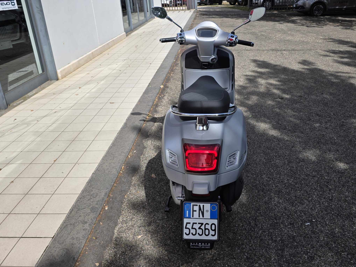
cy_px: 104
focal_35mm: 29
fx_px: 298
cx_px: 196
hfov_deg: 61.5
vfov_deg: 47.9
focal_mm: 6.3
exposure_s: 1/6150
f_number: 1.7
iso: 80
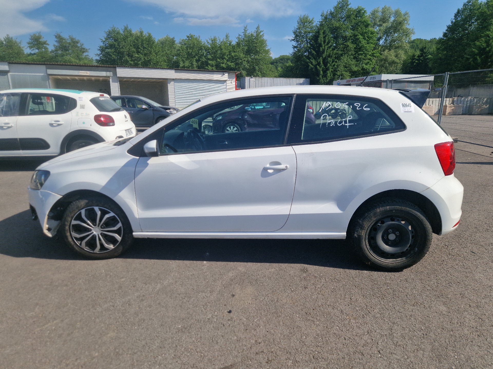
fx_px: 328
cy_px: 184
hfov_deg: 73.9
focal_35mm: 23
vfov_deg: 58.9
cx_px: 246
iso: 50
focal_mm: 5.4
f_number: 1.8
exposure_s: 1/2000
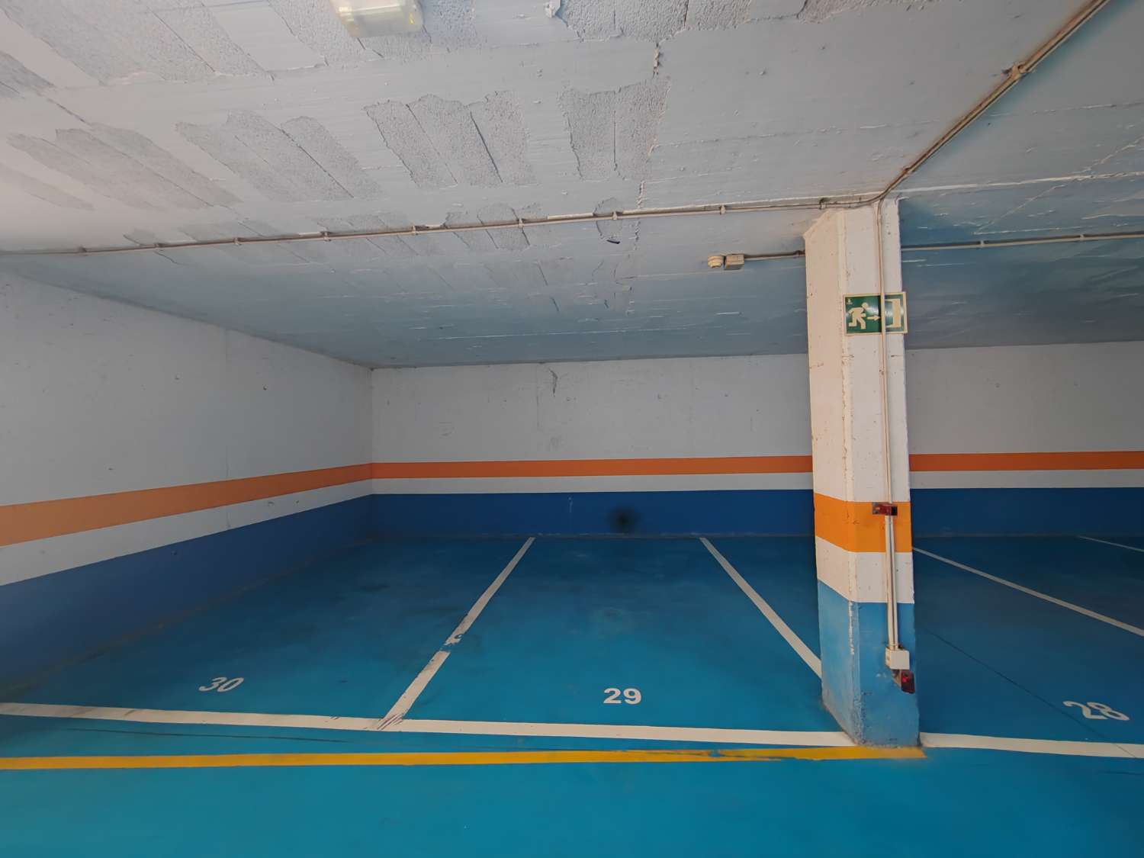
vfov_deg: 89.9
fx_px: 430
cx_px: 572
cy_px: 429
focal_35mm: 13
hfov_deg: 106.2
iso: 2000
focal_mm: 2.16
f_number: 2.2
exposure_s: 1/33
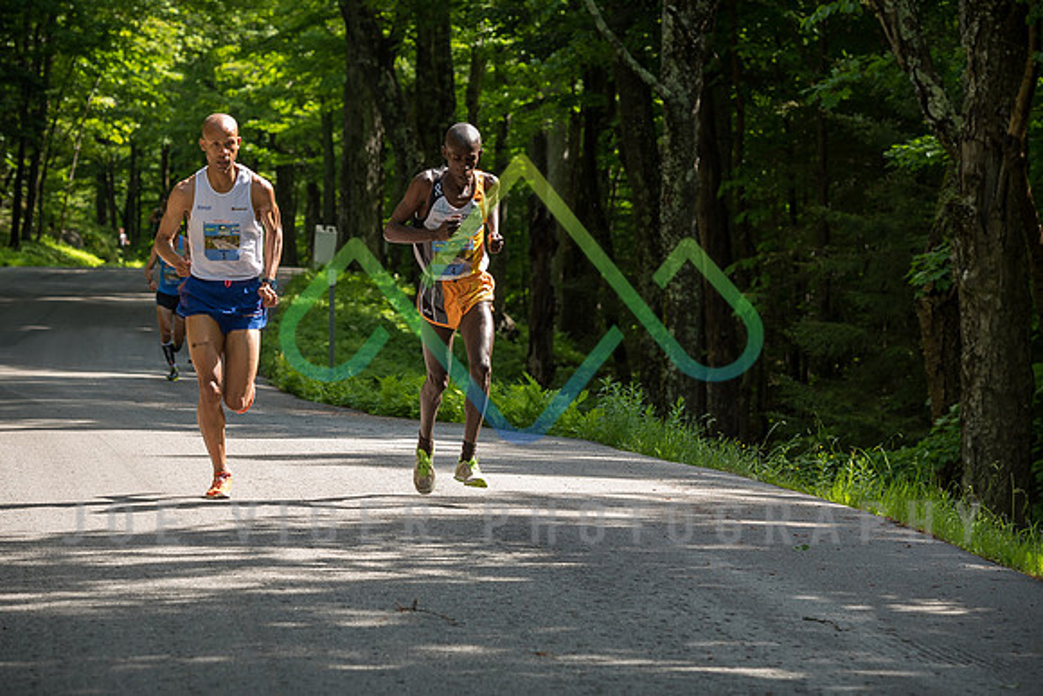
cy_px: 348
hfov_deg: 12.5
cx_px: 522
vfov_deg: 8.3
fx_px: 4775
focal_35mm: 165
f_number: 5.6
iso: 200
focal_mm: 110
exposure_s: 1/250
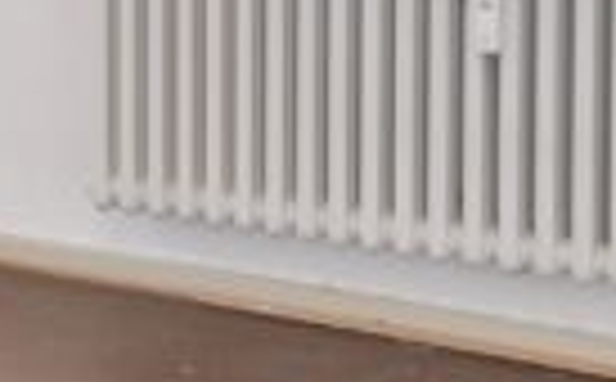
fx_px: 2108
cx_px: -270
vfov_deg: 10.1
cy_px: -175
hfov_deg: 15.5
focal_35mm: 126
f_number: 3.5
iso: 200
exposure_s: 1/13
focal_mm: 11
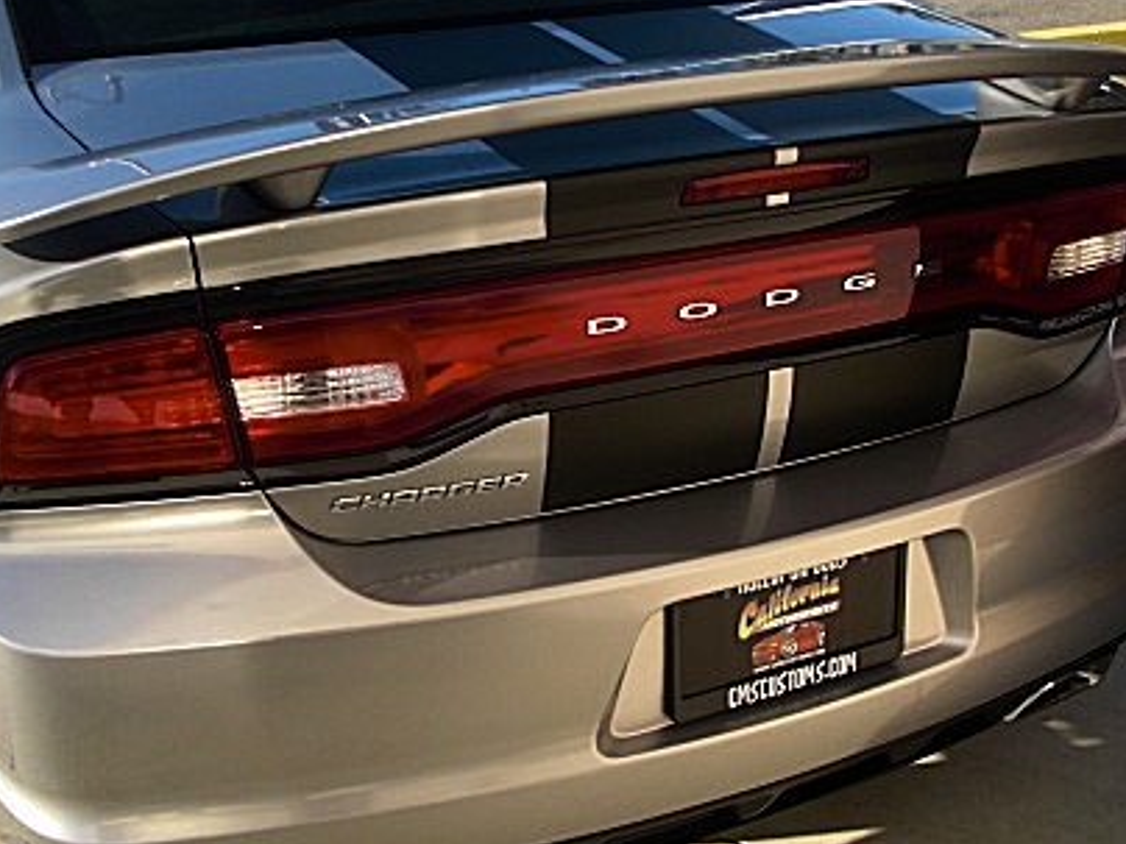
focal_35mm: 57
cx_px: 507
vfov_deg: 25.6
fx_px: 1854
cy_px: 312
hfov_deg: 33.8
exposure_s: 1/320
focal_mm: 6.3
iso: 50
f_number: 2.8
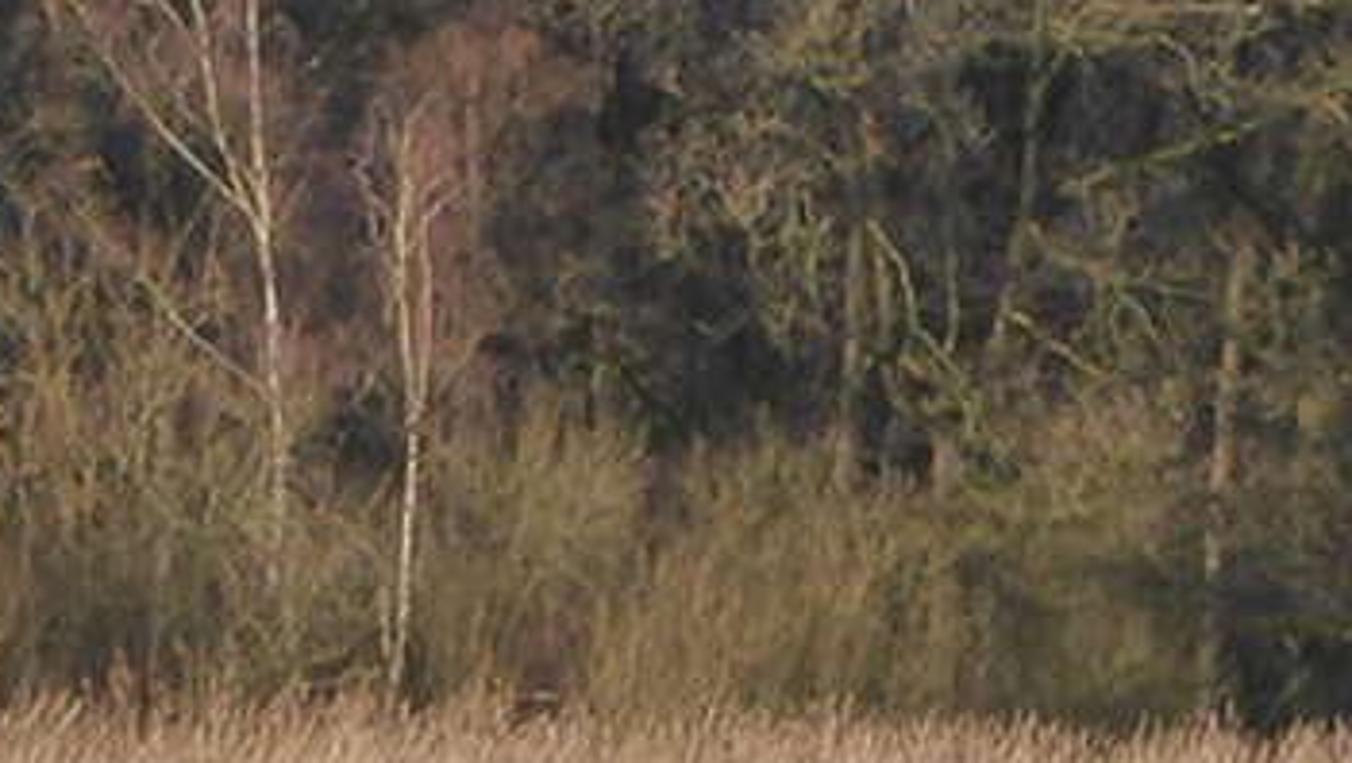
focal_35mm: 750
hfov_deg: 2.9
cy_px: -786
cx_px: 312
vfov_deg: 1.6
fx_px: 26906
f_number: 5.4
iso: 160
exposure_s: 1/160
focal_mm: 27.1
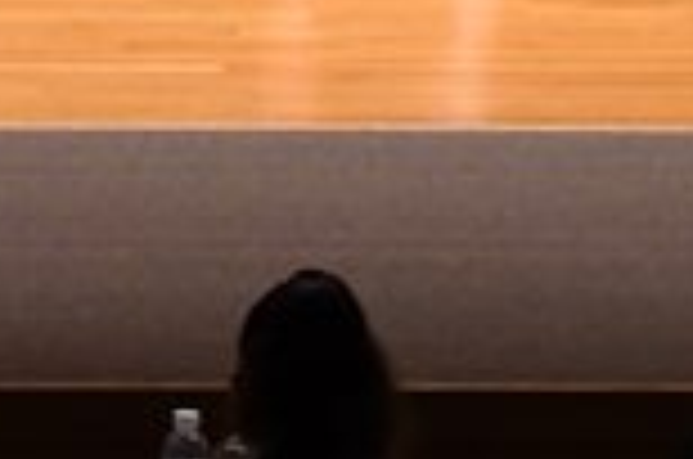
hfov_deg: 3.0
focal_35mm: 680
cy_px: -531
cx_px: -128
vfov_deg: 2.0
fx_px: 13063
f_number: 5.6
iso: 3200
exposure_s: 1/400
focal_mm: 90
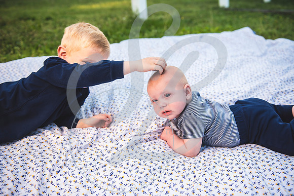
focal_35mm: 32
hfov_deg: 58.7
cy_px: 98
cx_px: 147
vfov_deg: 41.1
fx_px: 261
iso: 100
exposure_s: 1/320
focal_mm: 32
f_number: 2.8
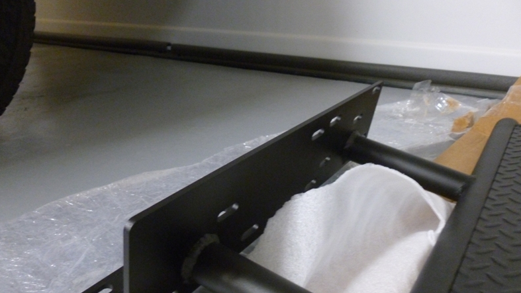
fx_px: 428
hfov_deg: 62.6
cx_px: 263
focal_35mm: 31
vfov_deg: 37.5
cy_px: 187
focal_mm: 5
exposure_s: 1/8
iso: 640
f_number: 3.3
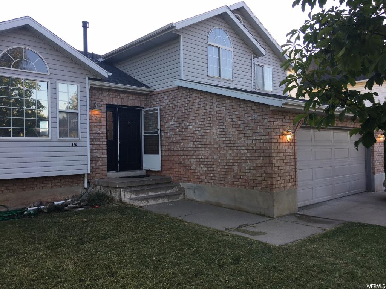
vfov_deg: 48.2
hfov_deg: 61.7
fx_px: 323
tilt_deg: +1.1
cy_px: 144
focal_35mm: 29
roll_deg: +0.7
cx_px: 193
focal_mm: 4.15
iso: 25
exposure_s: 1/148
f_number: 2.2
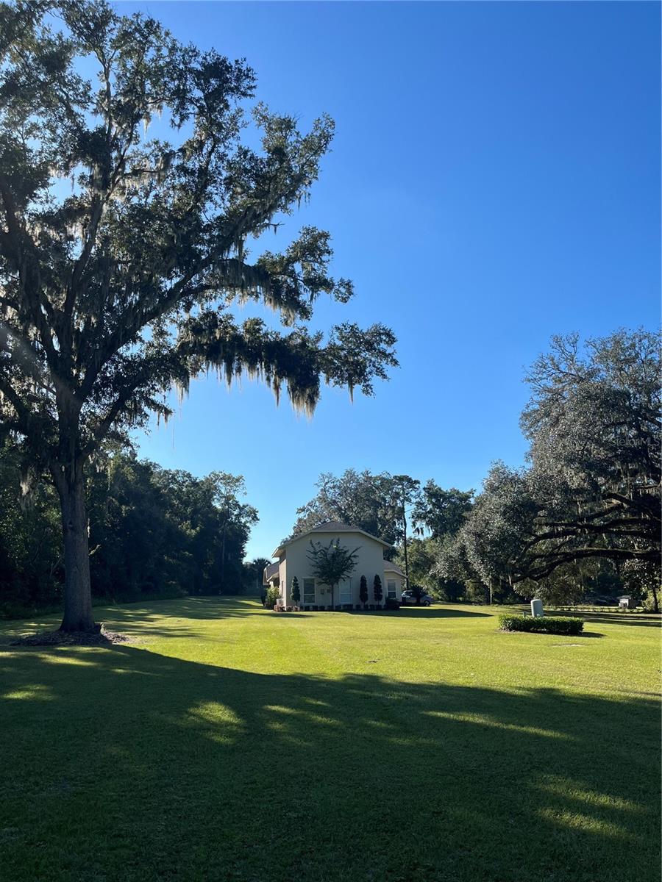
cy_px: 441
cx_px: 331
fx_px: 663
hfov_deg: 53.1
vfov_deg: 67.3
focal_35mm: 26
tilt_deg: +12.9
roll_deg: +1.4
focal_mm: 5.1
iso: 50
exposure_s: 1/2899
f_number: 1.6
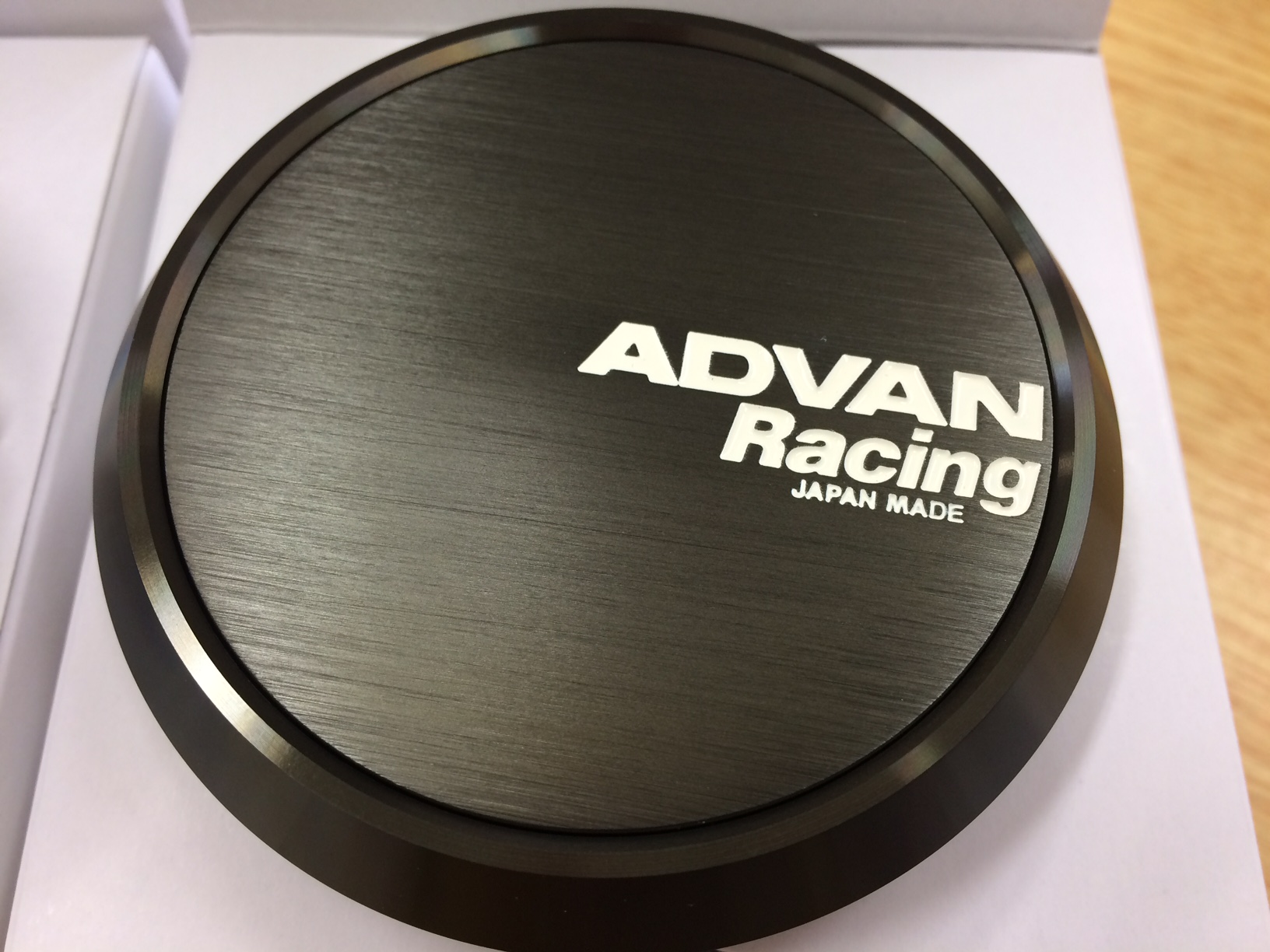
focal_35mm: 29
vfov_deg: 48.2
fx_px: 1064
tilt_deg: -64.5
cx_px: 635
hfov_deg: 61.7
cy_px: 476
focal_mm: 4.15
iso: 40
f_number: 2.2
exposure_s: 1/40
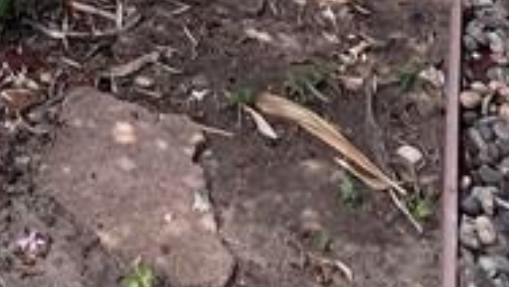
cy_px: -547
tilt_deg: -2.8
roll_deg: -0.3
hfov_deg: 26.2
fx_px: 1040
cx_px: 8
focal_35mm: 77
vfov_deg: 11.0
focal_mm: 1.57
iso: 32
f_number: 1.8
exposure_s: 1/152
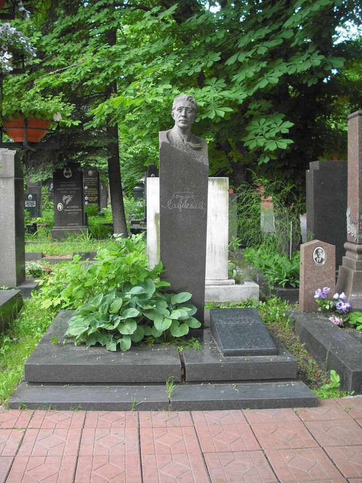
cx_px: 181
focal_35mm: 38
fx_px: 530
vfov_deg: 49.0
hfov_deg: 37.7
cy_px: 242
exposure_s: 1/60
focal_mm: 6.2
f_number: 2.8
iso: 100
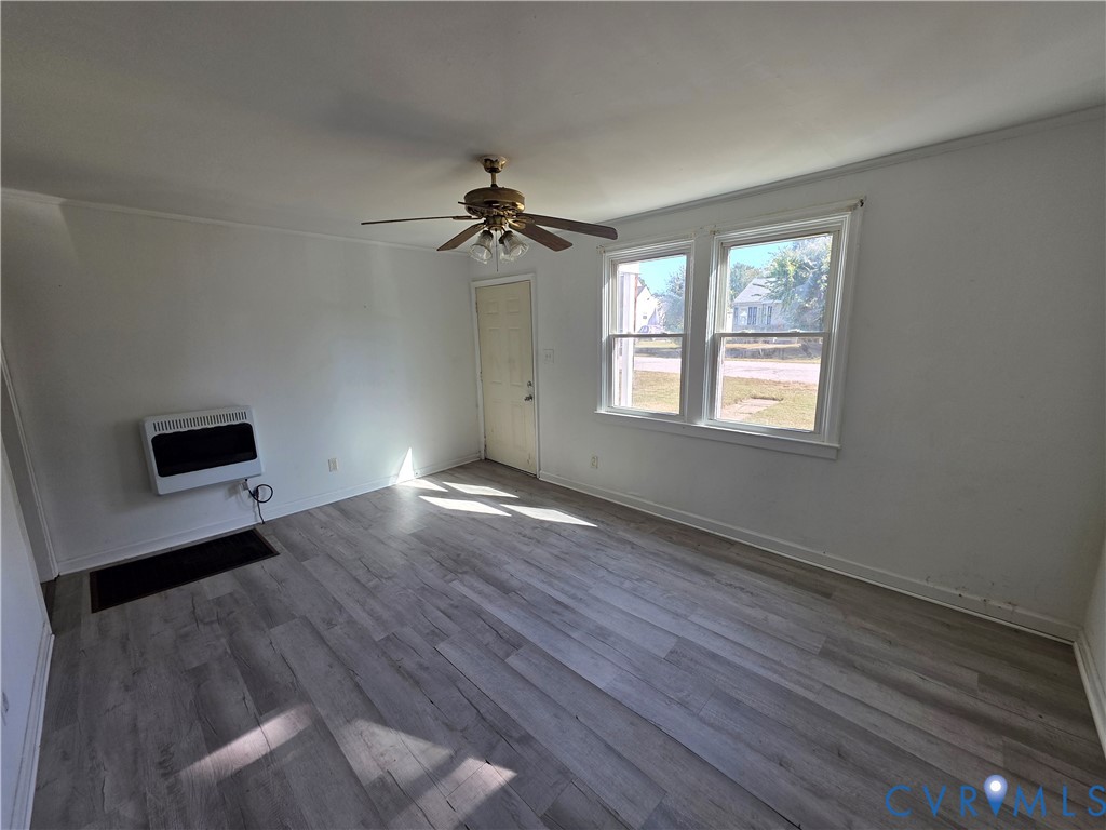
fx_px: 415
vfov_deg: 89.9
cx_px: 553
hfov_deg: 106.2
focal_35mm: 13
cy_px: 415
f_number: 1.9
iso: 40
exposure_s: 1/120
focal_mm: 2.2
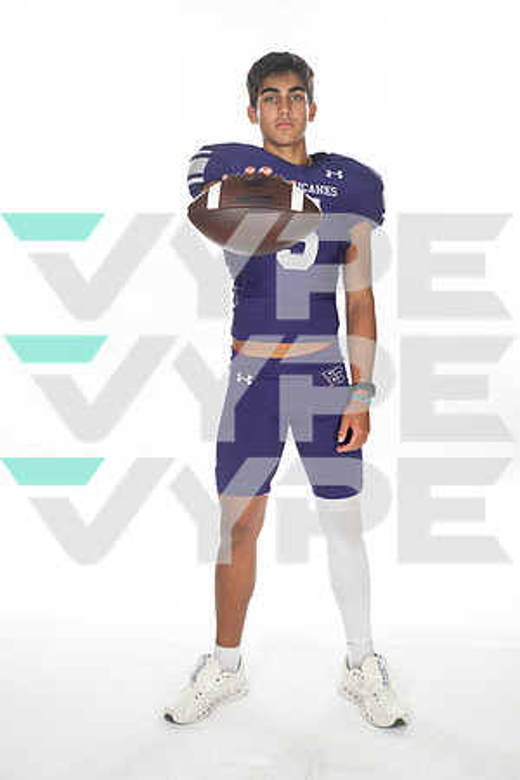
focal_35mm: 50
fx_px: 1083
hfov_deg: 27.0
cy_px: 390
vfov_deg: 39.6
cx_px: 260
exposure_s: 1/320
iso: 800
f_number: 7.1
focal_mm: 50
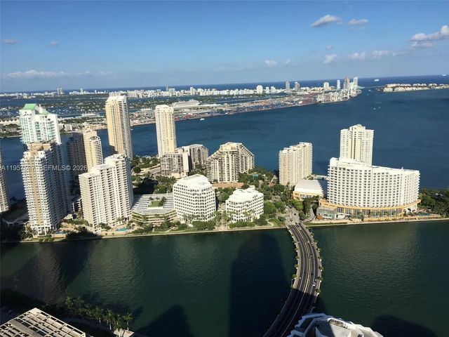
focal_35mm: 29
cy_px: 168
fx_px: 376
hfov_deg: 61.7
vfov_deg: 48.2
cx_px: 224
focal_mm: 4.15
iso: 25
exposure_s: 1/2653
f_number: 2.2
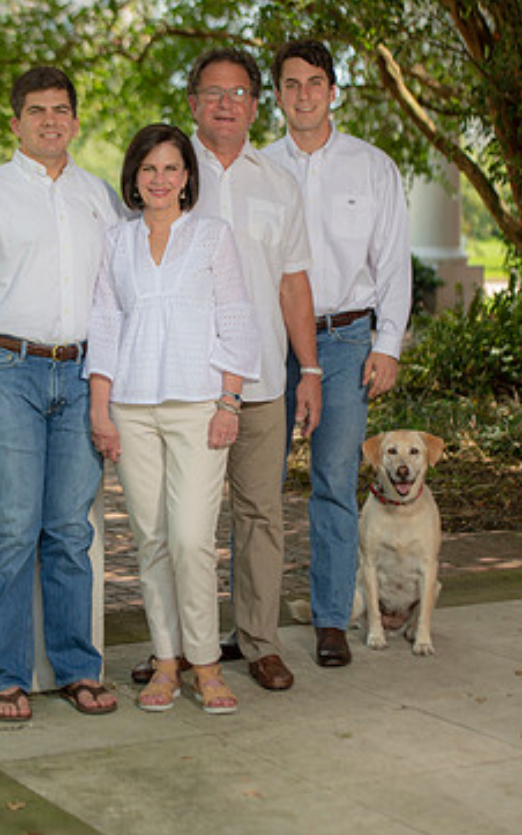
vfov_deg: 21.9
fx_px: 2164
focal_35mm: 95
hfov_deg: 13.8
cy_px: 371
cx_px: 230
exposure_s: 1/250
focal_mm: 75
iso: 100
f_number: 3.5
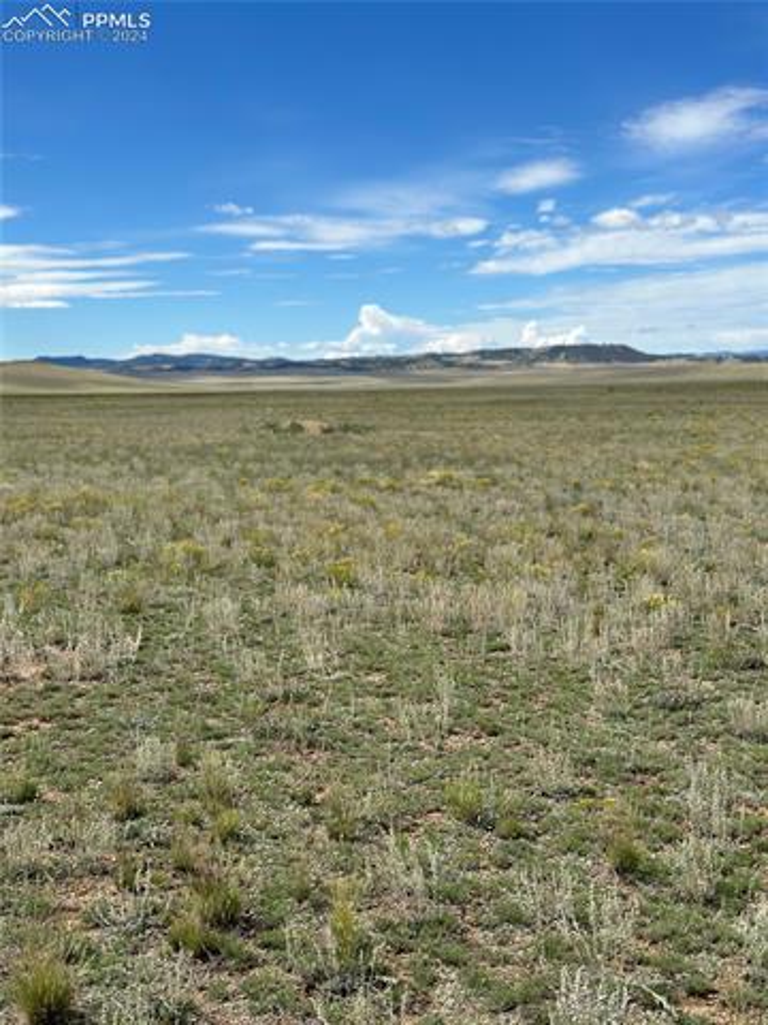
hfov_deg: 30.3
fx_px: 1420
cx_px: 384
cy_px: 512
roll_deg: -0.4
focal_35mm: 48
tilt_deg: -5.1
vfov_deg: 39.7
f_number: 1.78
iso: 100
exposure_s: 1/6623
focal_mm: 6.86
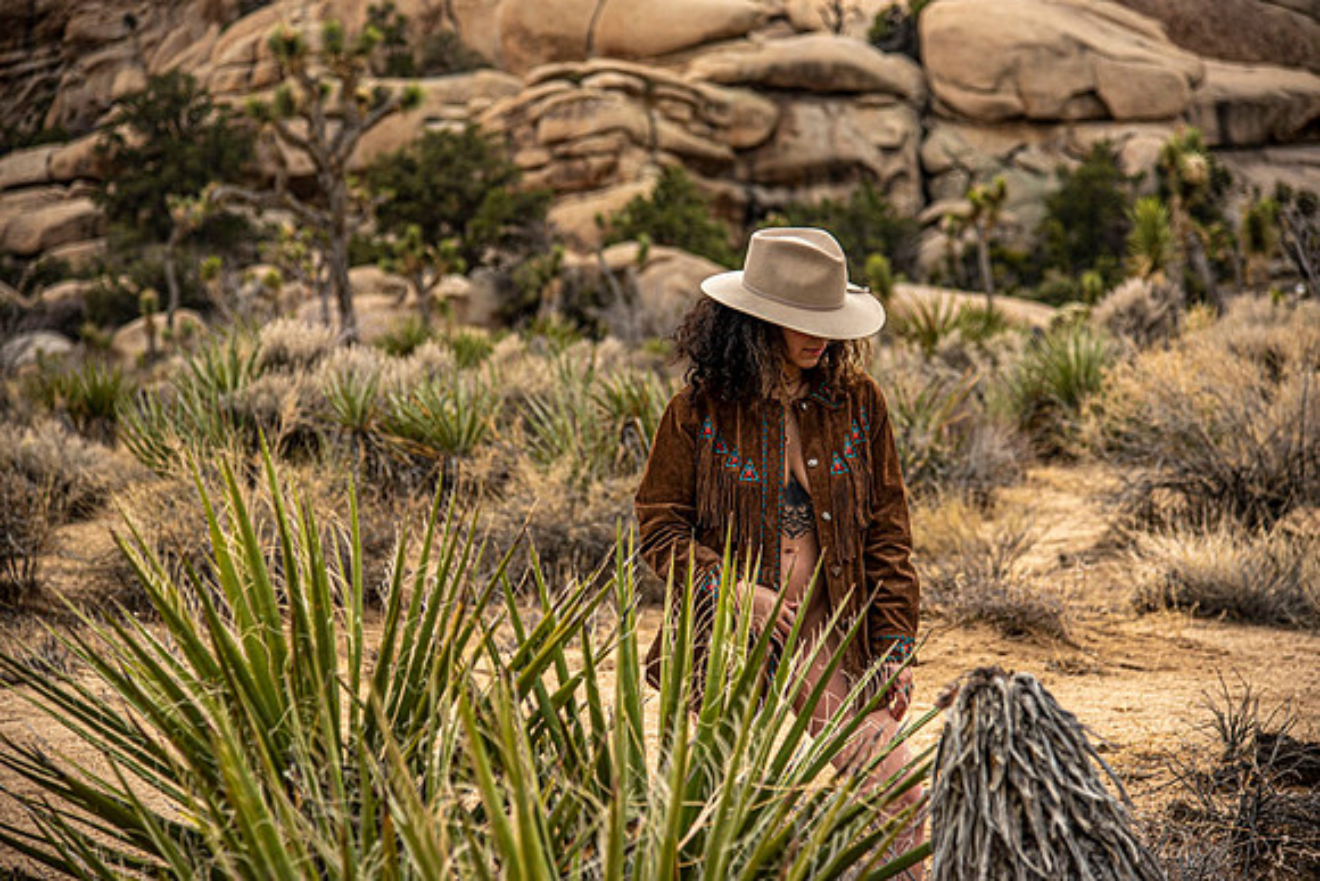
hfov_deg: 24.8
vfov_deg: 16.7
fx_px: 3007
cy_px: 440
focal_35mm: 82
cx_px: 660
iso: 100
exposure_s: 1/1600
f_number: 4
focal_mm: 82
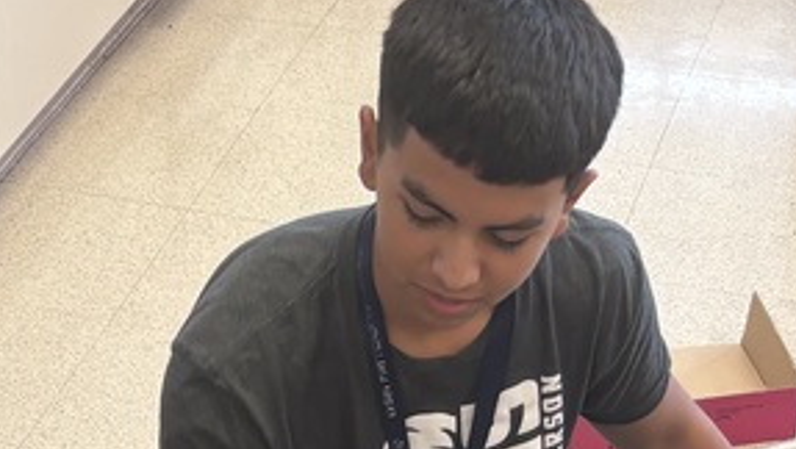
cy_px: 876
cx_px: 383
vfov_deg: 11.0
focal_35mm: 101
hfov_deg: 21.1
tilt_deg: -45.9
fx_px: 2134
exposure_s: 1/60
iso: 80
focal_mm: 5.96
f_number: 1.6
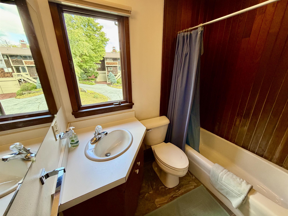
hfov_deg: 102.1
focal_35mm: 14
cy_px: 108
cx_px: 144
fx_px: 116
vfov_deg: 85.7
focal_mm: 2.22
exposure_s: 1/120
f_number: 2.2
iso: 250
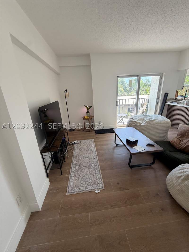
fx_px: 102
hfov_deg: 85.7
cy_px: 126
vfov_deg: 102.1
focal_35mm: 14
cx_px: 94
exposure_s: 1/121
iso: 80
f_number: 2.2
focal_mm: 2.22
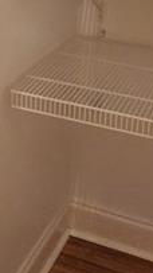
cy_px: 22
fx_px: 570
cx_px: 64
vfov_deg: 25.9
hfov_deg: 15.3
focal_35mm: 79
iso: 1000
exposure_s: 1/120
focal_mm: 6.4
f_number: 1.8
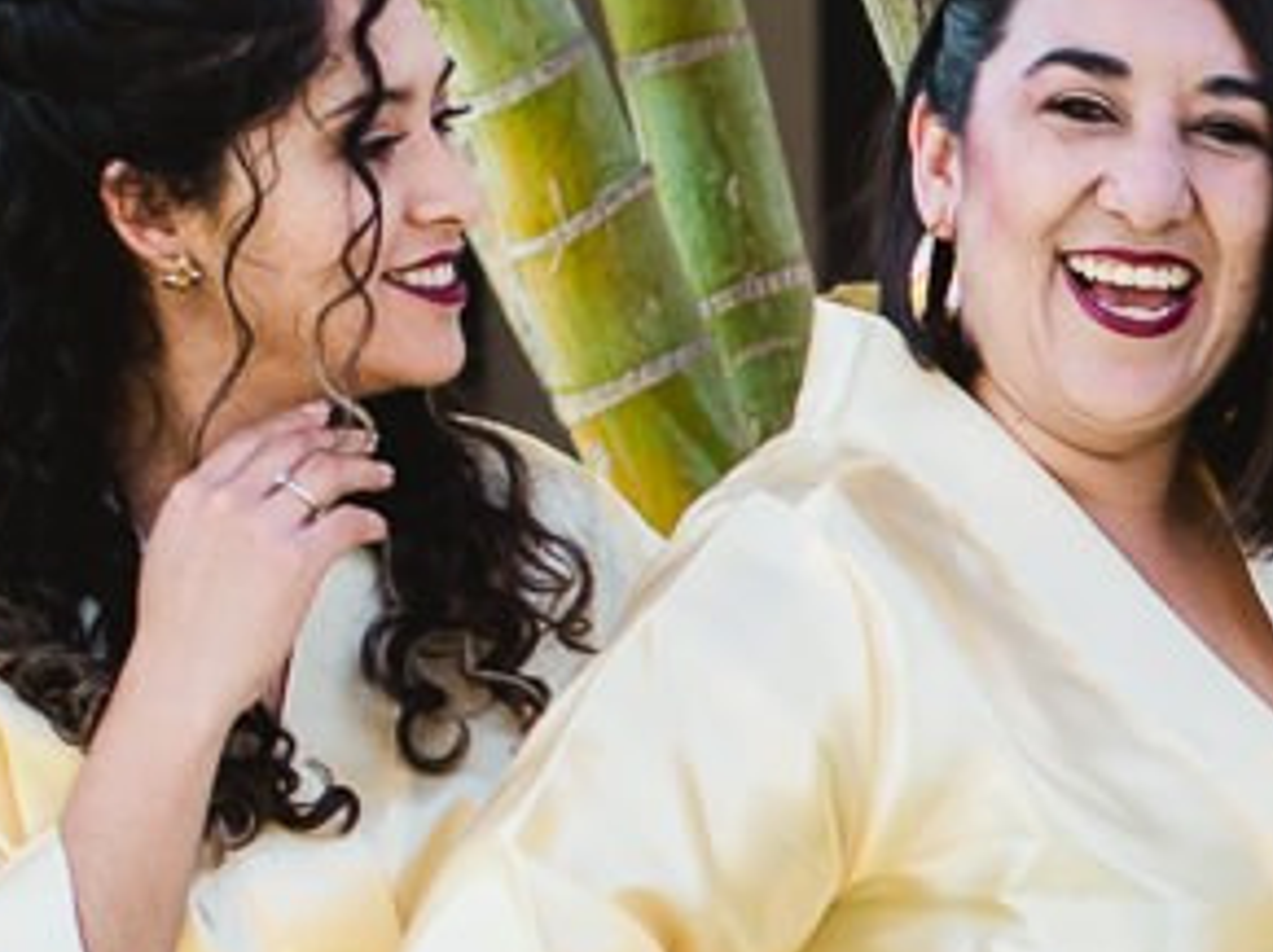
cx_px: 2607
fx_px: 12493
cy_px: 1446
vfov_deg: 4.3
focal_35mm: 340
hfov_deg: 5.7
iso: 100
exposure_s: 1/800
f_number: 2.2
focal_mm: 50
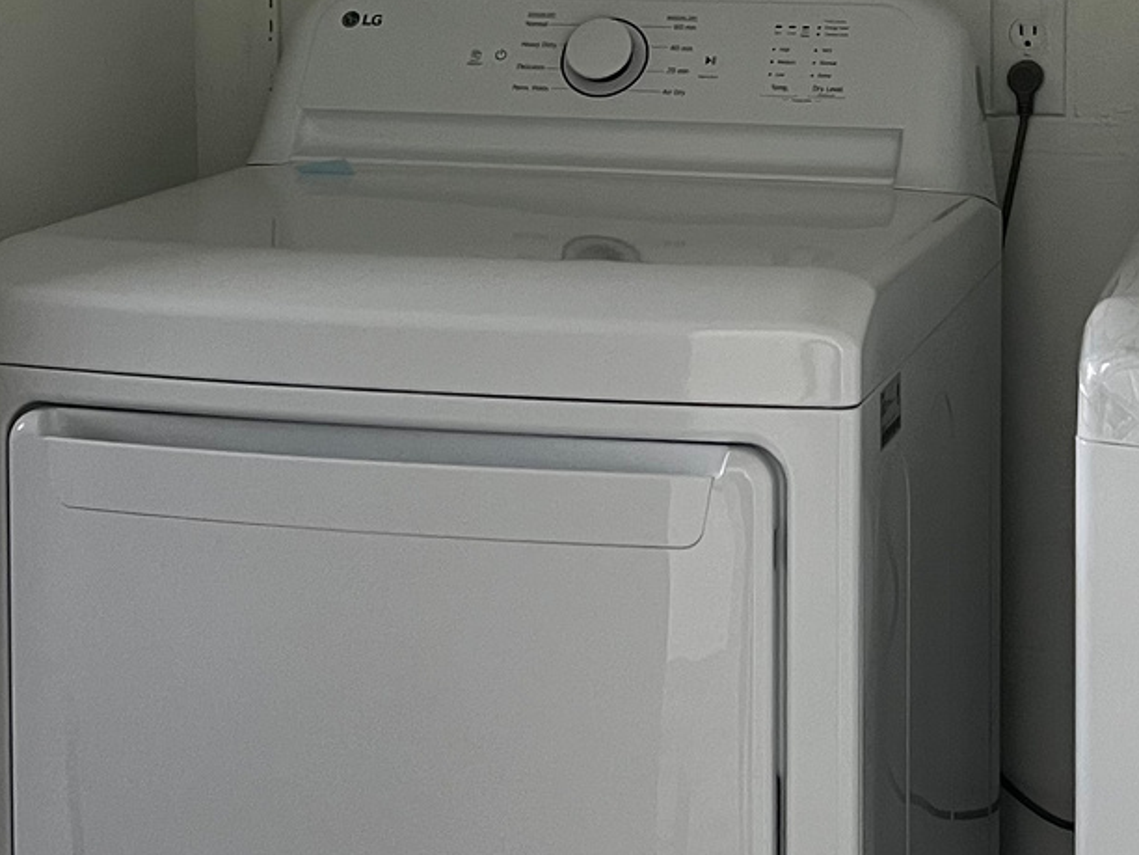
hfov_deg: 22.5
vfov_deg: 16.6
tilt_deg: -4.9
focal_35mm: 87
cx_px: 646
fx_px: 2863
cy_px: 7
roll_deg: -0.1
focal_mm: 5.7
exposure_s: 1/99
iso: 125
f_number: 1.5
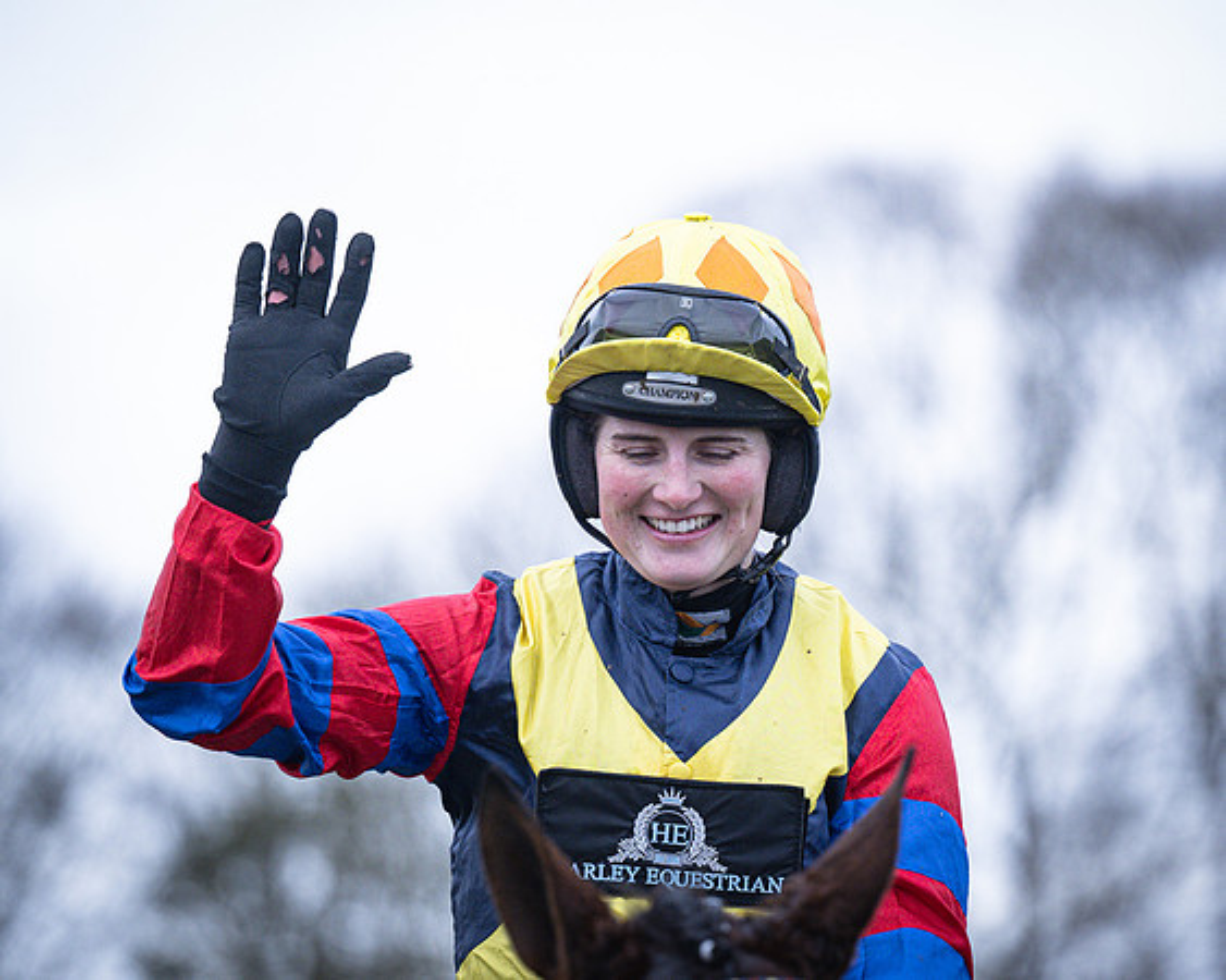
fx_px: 10052
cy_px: 396
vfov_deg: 5.6
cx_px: 858
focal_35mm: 277
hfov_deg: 7.0
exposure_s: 1/2000
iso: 800
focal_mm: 135
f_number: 2.8
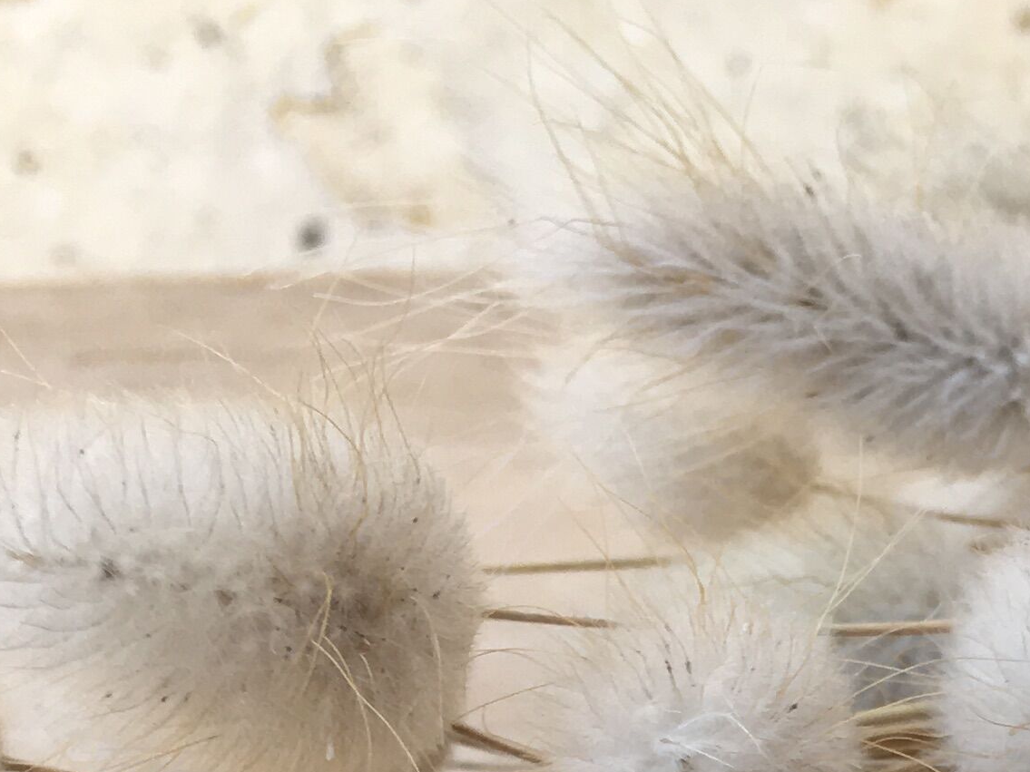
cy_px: 1207
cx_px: 1094
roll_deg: +2.1
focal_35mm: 103
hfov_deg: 18.5
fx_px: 3064
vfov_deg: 13.4
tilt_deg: -29.4
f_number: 2.2
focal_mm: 4.15
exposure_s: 1/50
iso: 32
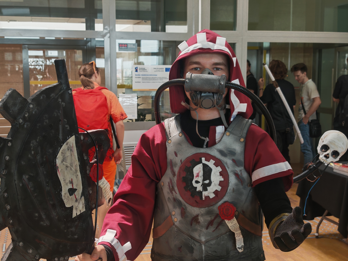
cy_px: 130
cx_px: 174
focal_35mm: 48
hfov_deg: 39.7
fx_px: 483
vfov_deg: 30.3
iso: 50
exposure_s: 1/100
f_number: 2
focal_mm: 6.83
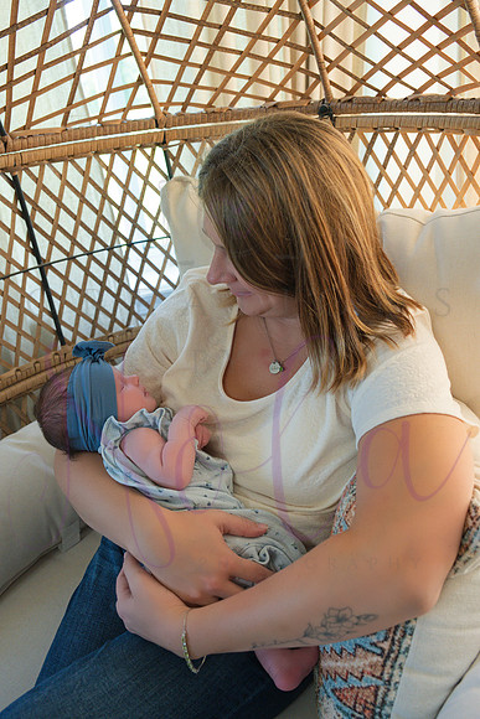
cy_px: 360
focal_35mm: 30
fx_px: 600
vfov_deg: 61.9
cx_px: 240
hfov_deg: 43.6
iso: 1600
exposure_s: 1/320
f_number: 4
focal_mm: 30
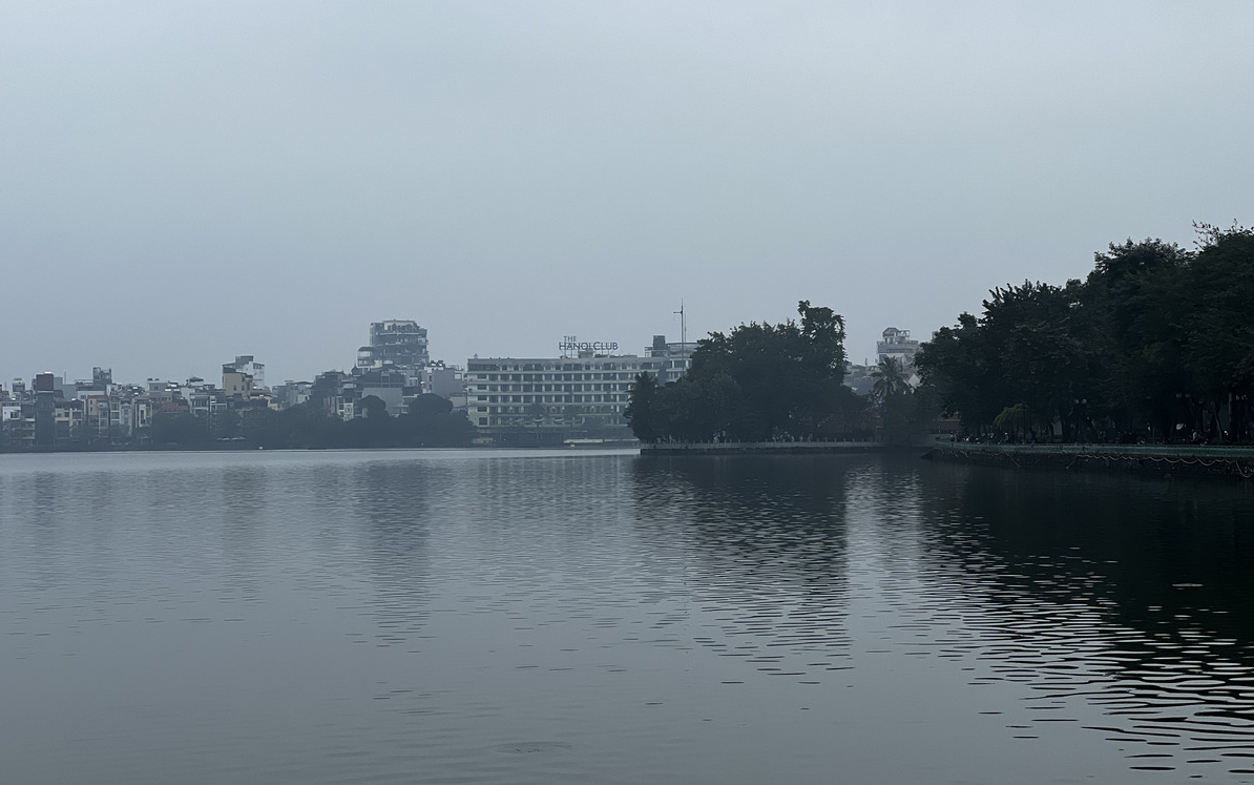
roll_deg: +0.7
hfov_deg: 25.2
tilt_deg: +1.9
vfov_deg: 15.9
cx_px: 627
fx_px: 2803
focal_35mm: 82
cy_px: 376
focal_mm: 9
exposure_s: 1/283
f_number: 2.8
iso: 32
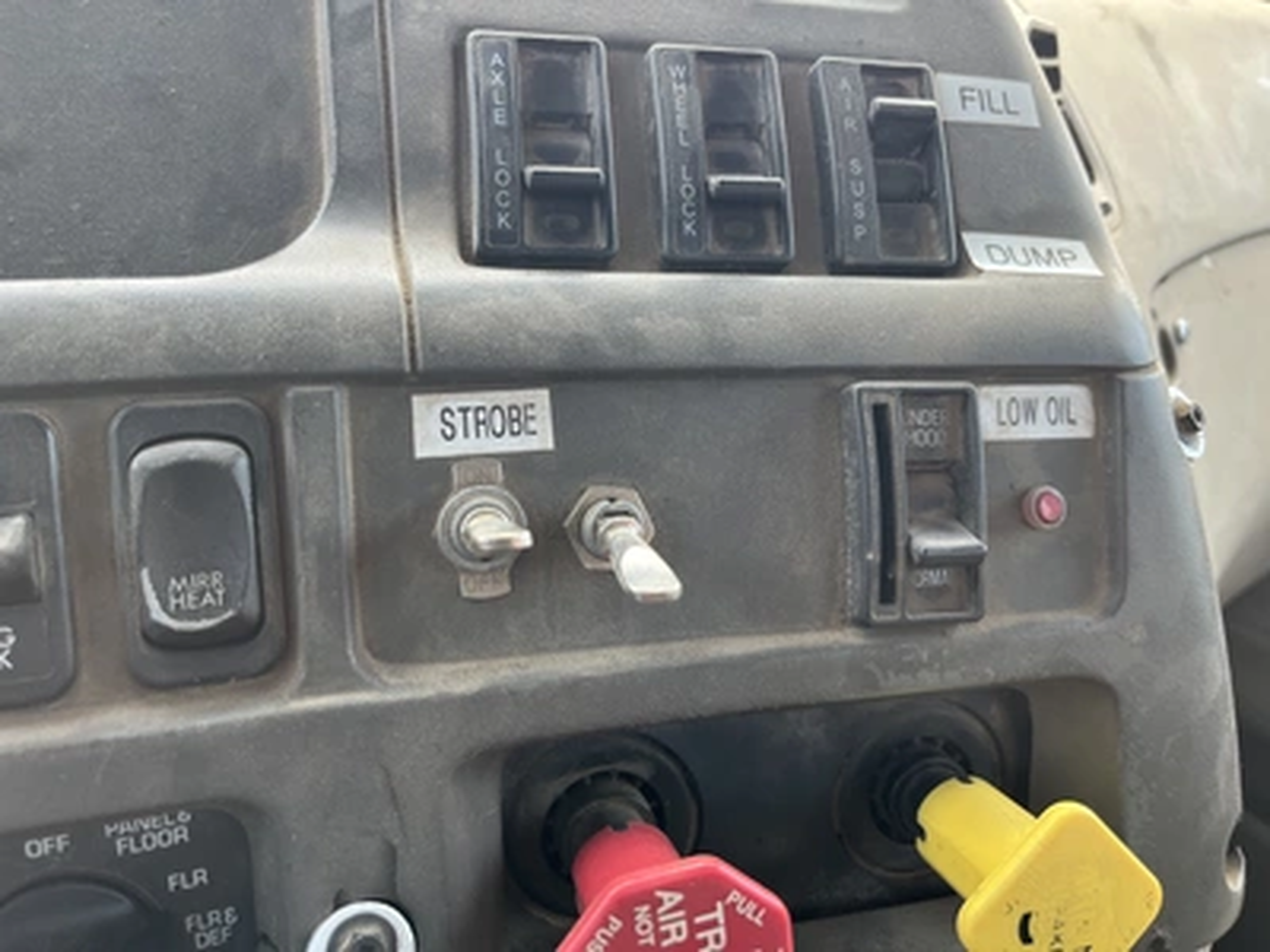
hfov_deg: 67.3
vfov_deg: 53.1
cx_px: 635
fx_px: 954
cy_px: 476
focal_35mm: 26
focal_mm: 5.1
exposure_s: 1/122
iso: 80
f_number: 1.6
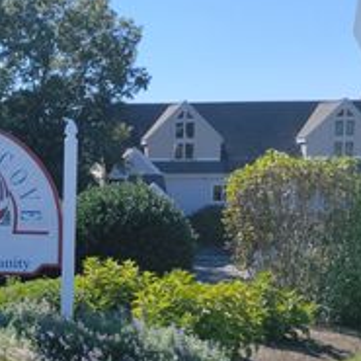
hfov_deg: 23.4
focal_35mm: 67
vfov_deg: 25.5
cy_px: 263
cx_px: -78
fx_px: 791
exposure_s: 1/710
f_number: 1.8
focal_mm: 4.27
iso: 100
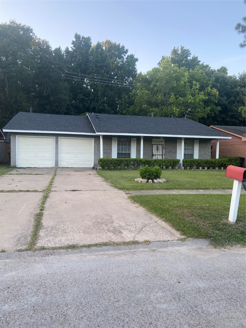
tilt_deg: +0.0
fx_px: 246
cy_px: 164
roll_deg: -1.2
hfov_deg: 53.1
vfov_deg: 67.3
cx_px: 123
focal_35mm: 26
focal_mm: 4.25
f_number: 1.8
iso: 32
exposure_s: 1/181
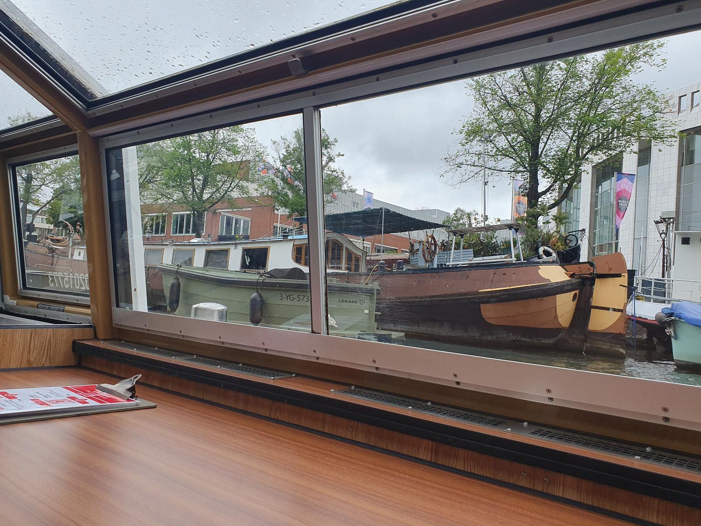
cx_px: 351
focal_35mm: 27
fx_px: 547
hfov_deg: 65.3
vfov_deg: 51.4
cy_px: 266
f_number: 2.4
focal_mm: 4.3
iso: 50
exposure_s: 1/626
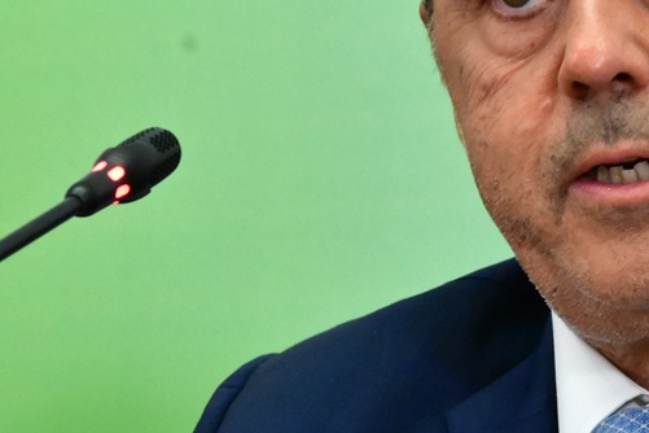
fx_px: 8725
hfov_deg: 4.3
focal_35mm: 484
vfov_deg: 2.8
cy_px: -78
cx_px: 659
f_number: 10
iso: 8000
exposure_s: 1/80
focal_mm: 135
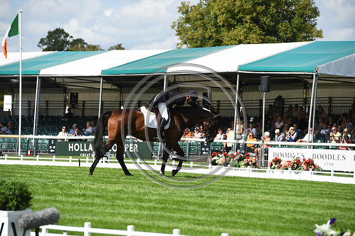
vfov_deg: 6.9
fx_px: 1971
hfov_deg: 10.3
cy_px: 118
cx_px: 178
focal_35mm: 200
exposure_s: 1/1250
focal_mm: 200
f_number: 6.3
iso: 220
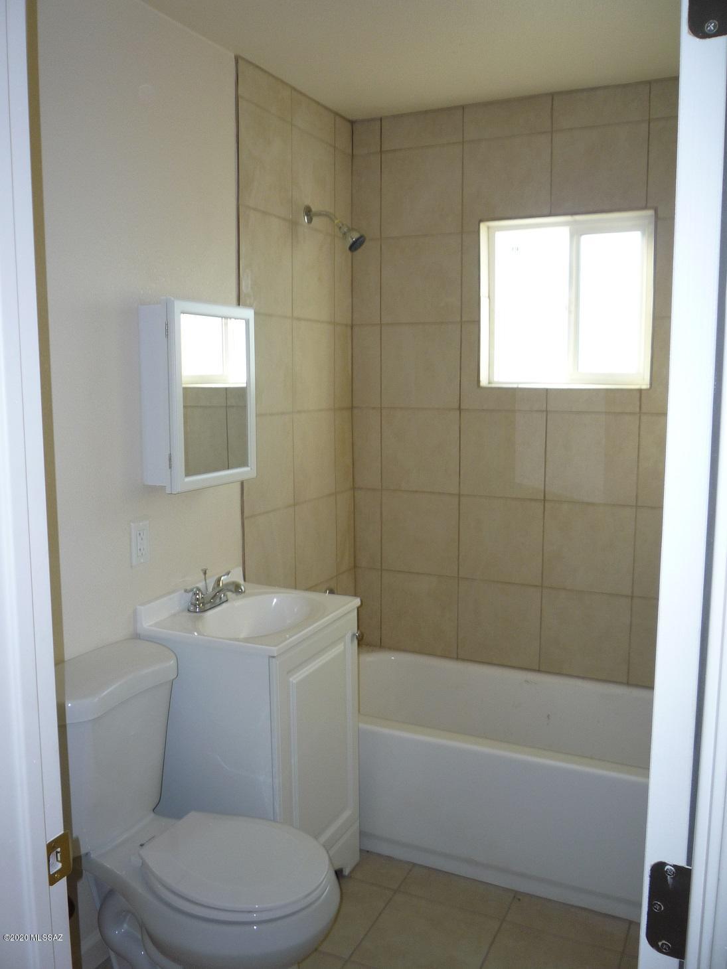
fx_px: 840
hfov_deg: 46.8
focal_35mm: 30
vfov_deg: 60.0
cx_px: 364
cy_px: 484
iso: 100
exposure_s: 1/30
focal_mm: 5.2
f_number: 3.3
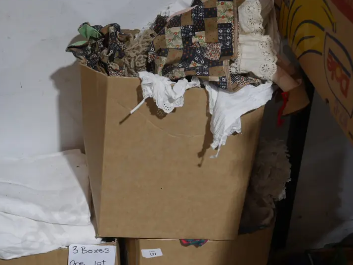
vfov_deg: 22.1
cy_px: 183
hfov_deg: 29.2
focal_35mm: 66
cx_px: 111
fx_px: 673
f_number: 5.1
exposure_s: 1/60
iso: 800
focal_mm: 23
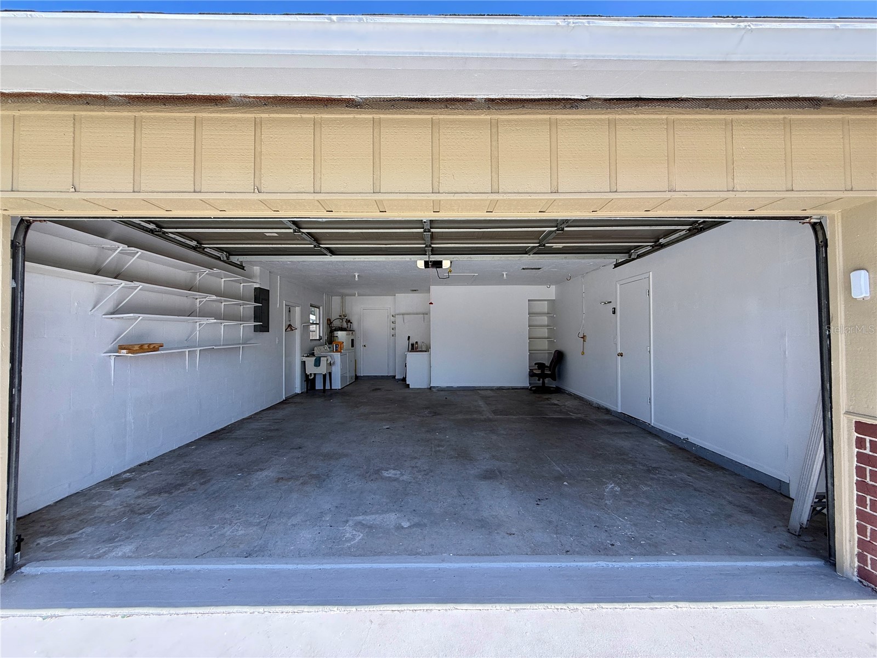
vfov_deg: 85.7
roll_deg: -0.3
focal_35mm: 14
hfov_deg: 102.1
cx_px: 438
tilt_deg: +1.4
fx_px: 355
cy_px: 329
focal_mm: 2.22
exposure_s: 1/303
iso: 50
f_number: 2.2
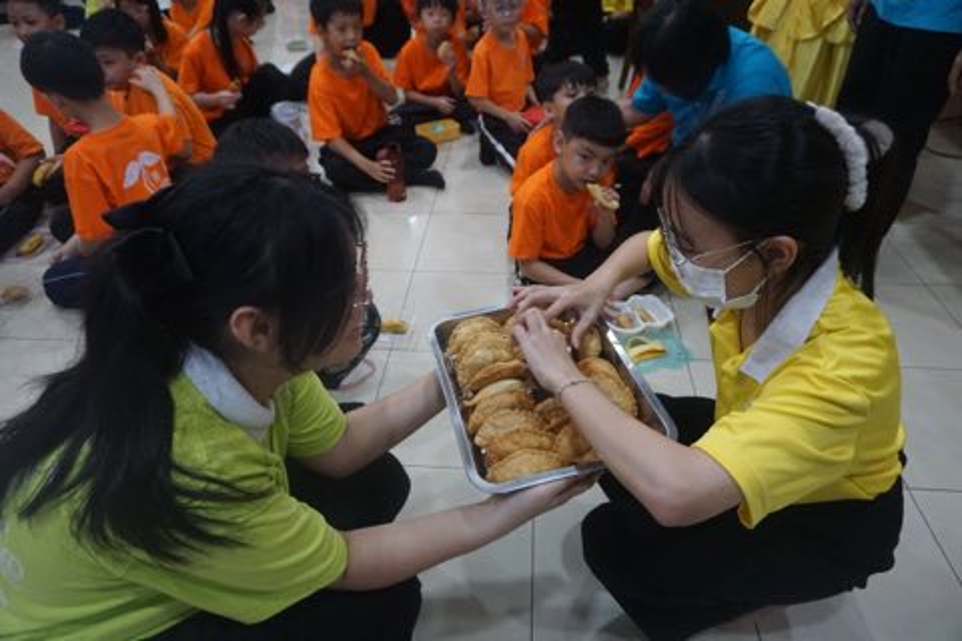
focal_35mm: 24
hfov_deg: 73.7
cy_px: 320
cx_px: 481
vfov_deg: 53.1
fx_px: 641
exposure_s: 1/160
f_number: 3.5
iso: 2000
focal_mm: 16
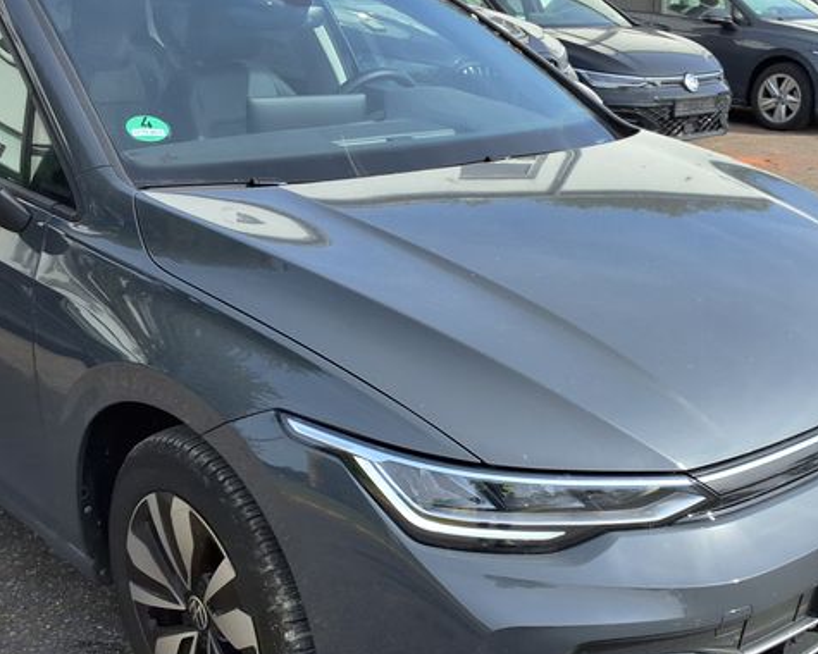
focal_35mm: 46
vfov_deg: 32.7
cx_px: 522
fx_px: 1114
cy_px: 377
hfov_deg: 40.0
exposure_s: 1/1592
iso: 32
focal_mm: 2.91
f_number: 1.9
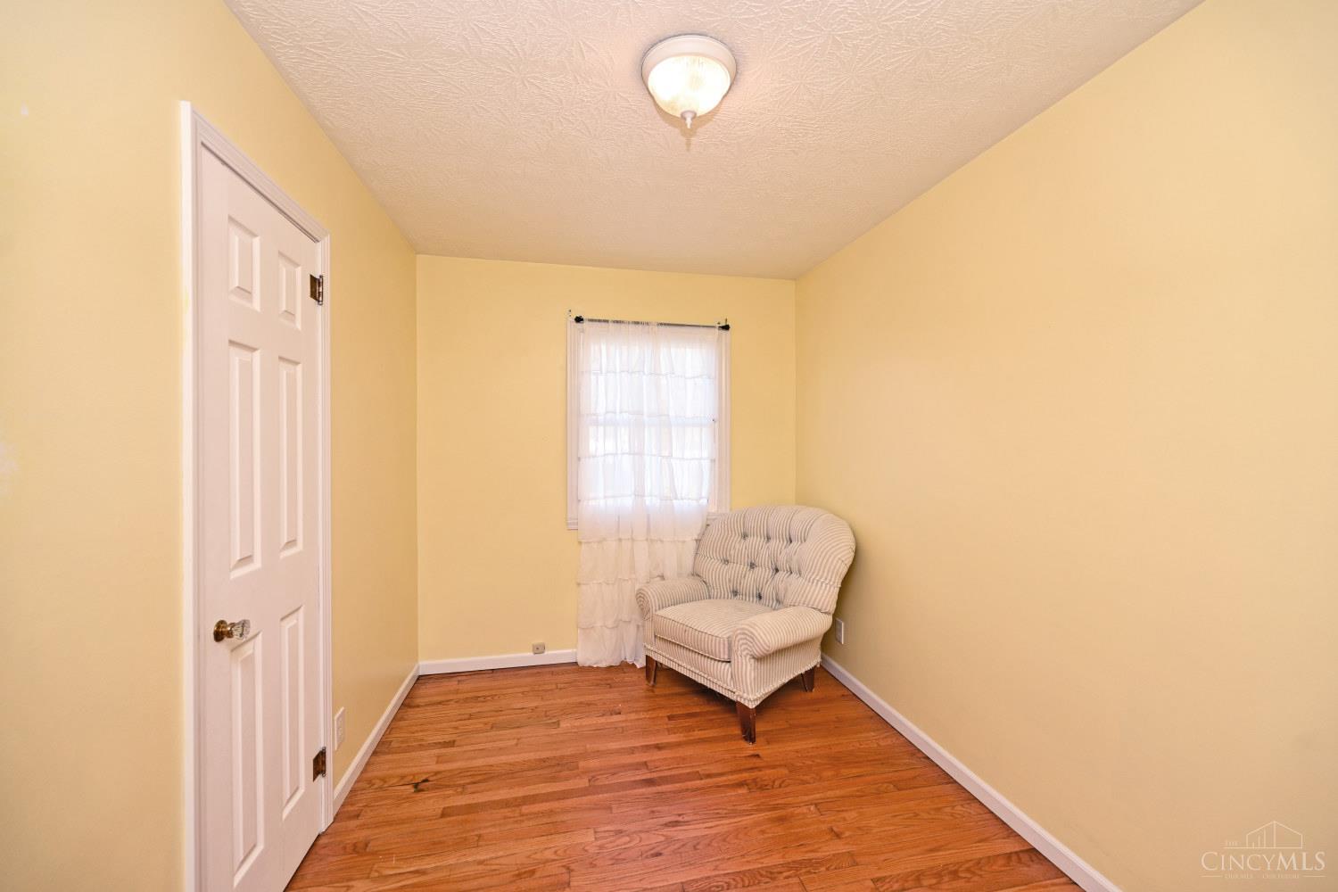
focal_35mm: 14
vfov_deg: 81.2
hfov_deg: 104.3
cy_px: 446
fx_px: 520
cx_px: 669
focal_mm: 14
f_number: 5
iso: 200
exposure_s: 1/100
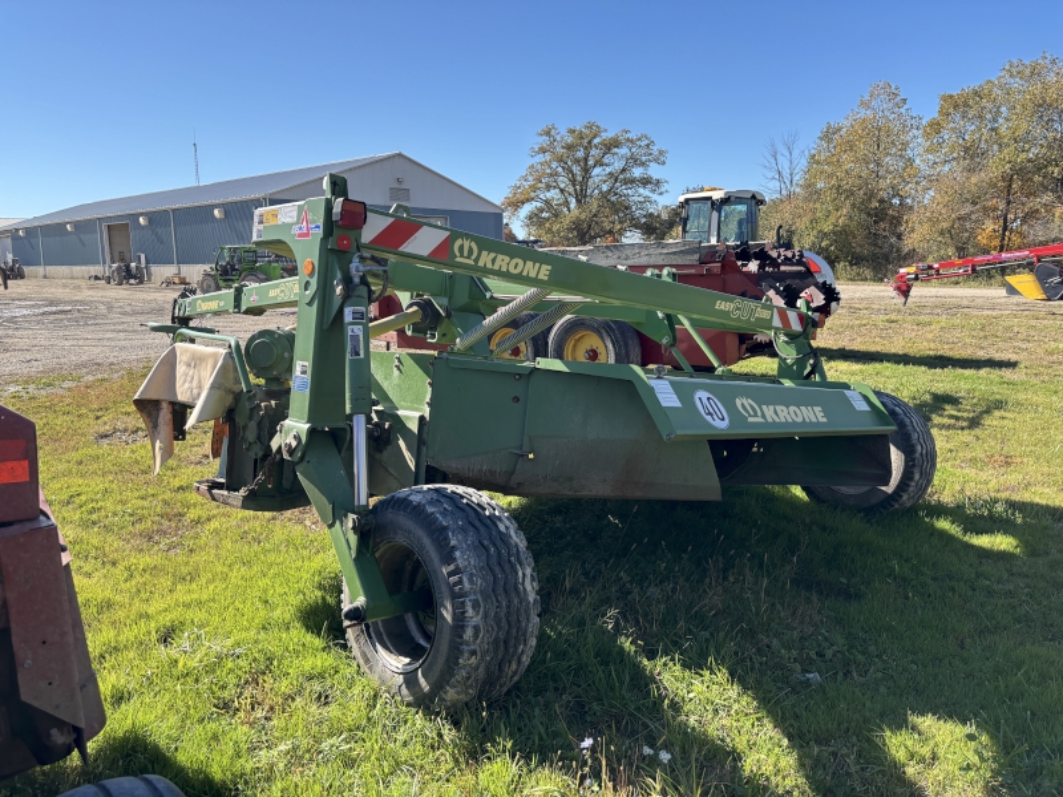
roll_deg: +2.4
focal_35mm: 26
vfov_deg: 53.1
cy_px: 398
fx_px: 798
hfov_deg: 67.3
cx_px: 532
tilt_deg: -8.0
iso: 50
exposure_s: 1/1205
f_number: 1.6
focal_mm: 5.96
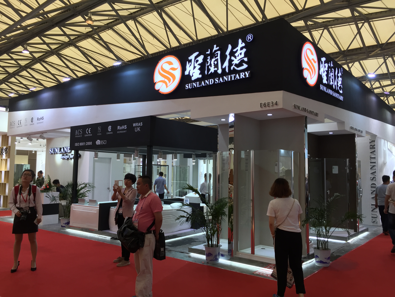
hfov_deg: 61.7
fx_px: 331
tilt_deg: +3.6
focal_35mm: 29
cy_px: 148
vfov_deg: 48.2
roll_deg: -1.3
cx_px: 198
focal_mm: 4.15
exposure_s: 1/50
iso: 40
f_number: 2.2
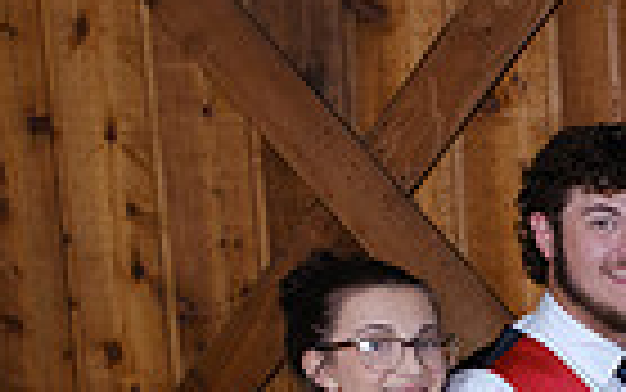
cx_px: 991
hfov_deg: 16.4
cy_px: 796
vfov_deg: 10.5
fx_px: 1946
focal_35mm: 114
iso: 1600
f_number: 4.5
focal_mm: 16
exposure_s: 1/125
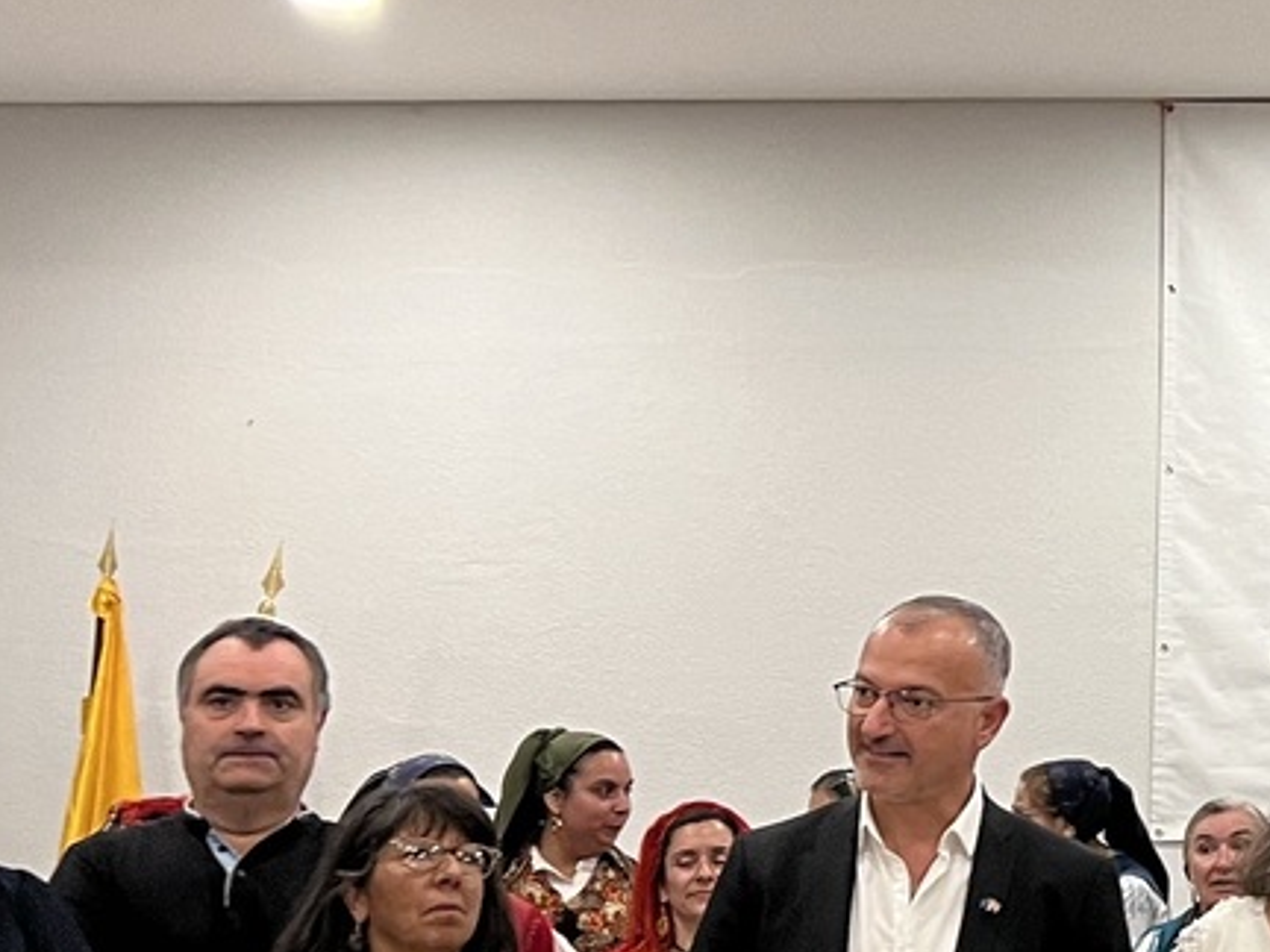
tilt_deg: +8.3
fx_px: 3339
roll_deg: +1.0
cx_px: 1670
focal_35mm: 91
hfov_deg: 19.7
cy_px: 564
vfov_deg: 16.2
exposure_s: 1/60
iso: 160
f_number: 1.5
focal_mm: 5.7
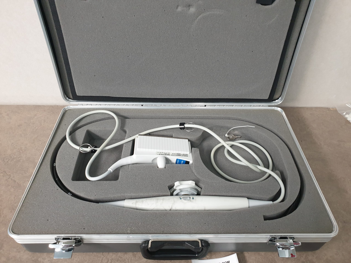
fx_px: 264
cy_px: 132
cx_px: 176
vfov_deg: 53.1
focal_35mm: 26
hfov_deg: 67.3
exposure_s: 1/33
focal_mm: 4.3
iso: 320
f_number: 2.4
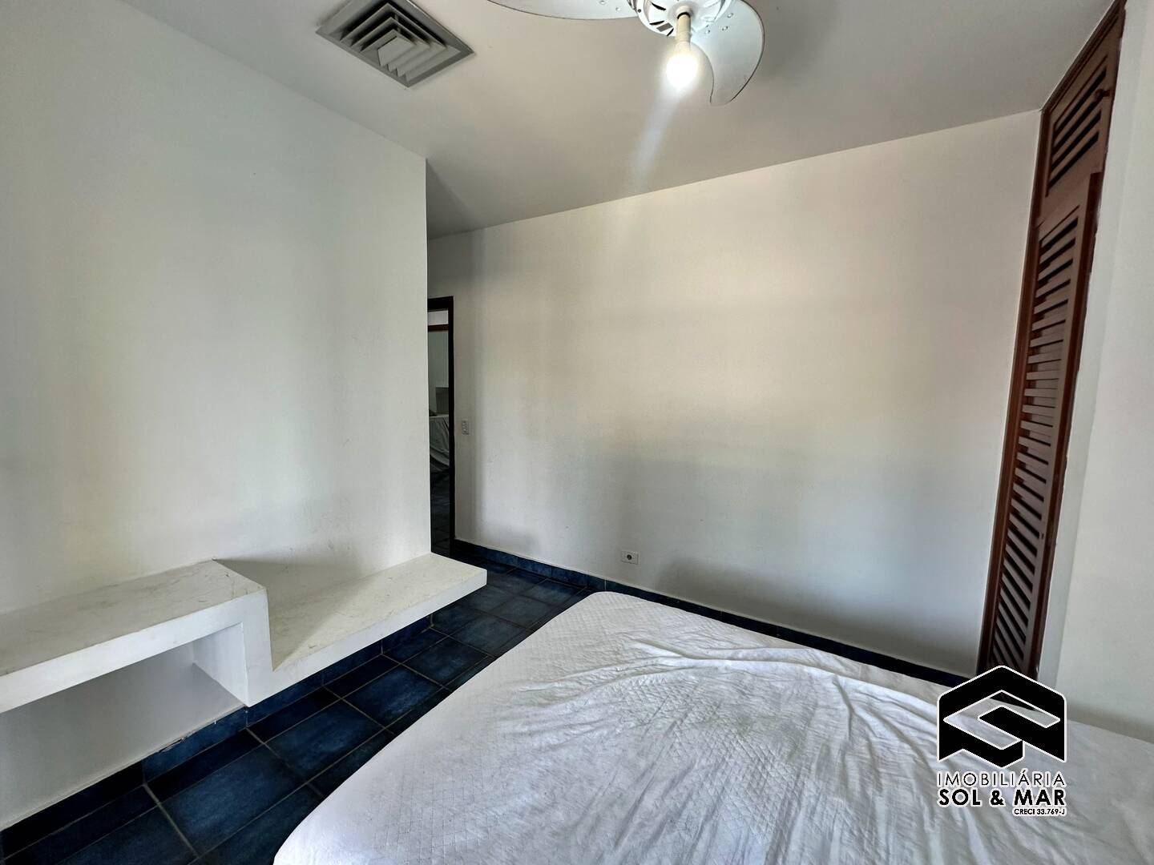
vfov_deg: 85.7
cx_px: 577
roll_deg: -1.1
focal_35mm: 14
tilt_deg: -6.2
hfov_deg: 102.1
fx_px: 467
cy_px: 432
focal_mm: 2.22
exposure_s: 1/120
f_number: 2.2
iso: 160
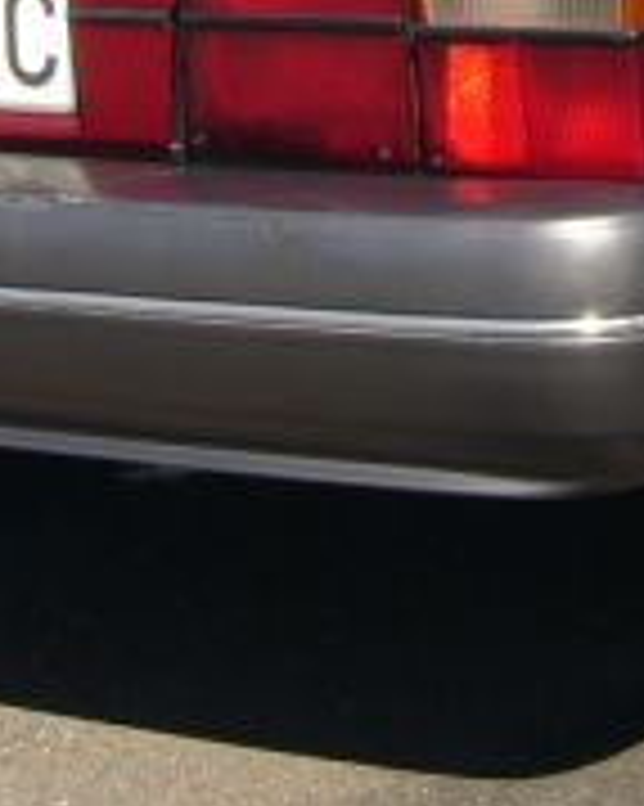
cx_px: 536
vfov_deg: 15.2
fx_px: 2909
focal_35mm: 122
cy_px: -149
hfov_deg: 12.6
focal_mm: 5.8
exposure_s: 1/250
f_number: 5.6
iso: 80
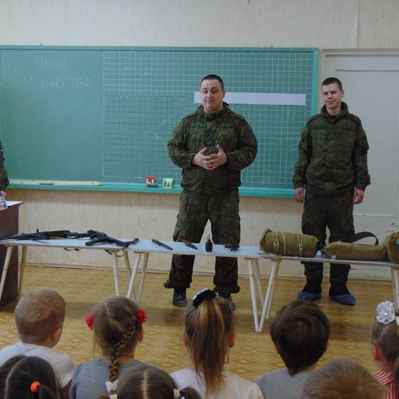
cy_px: 213
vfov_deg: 26.9
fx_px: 835
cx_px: 155
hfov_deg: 26.8
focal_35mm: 64
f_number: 3.5
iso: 250
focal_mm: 9
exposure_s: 1/30
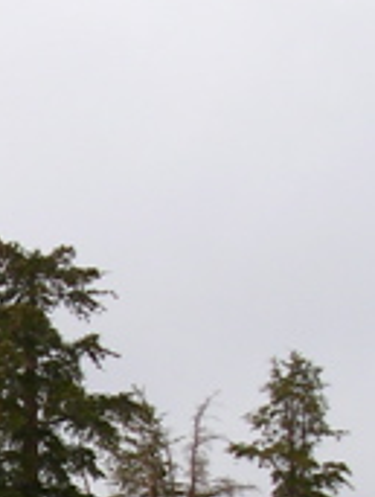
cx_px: -241
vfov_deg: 9.3
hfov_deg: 7.0
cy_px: 631
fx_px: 3008
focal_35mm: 209
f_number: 3.3
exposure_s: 1/590
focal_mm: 8.5
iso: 50
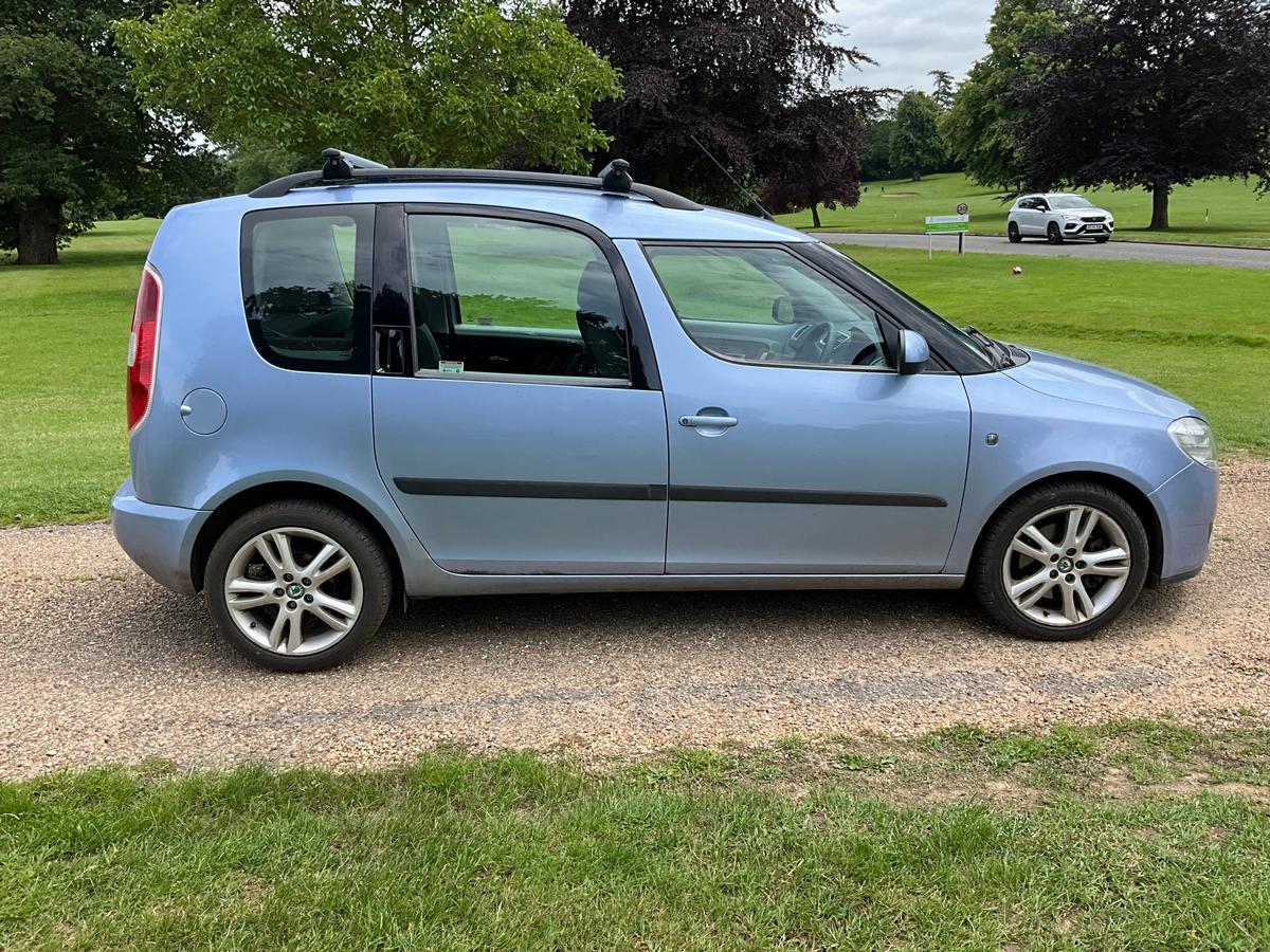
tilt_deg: -15.9
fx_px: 1064
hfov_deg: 61.7
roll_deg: +2.8
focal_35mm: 29
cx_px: 635
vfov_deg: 48.2
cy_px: 476
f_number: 1.8
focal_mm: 3
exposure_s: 1/719
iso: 25
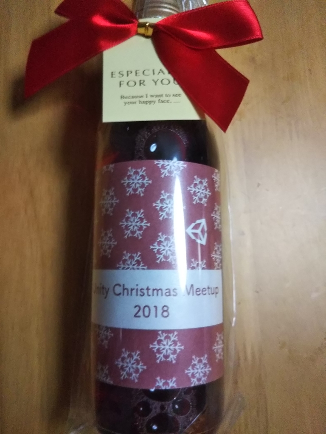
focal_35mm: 30
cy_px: 217
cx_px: 163
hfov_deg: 46.8
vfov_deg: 60.0
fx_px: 377
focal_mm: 4
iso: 250
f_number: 2.2
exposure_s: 1/25
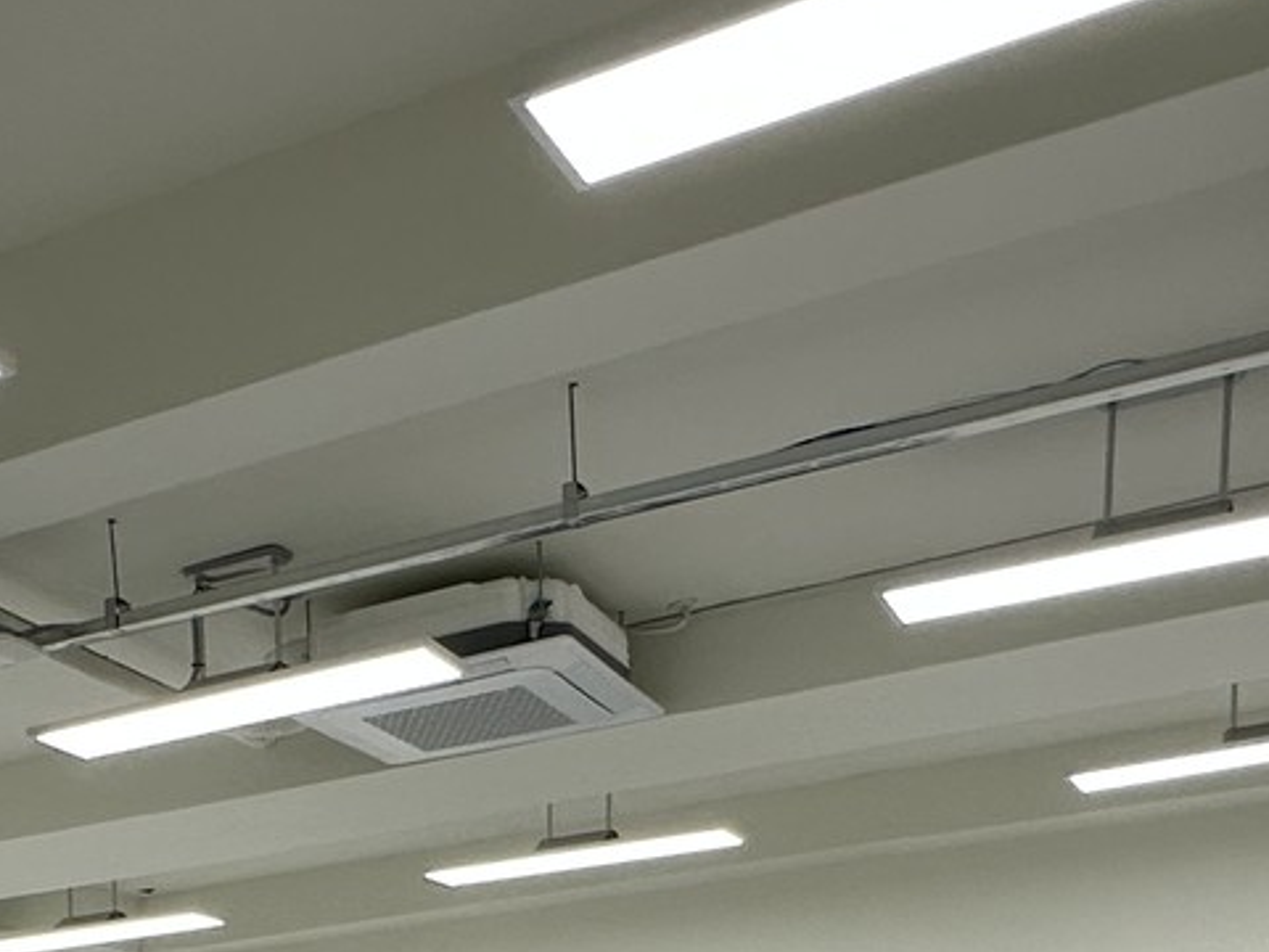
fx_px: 2053
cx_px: 106
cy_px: 1573
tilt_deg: -8.4
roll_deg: +2.9
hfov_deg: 32.5
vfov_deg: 20.6
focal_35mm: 56
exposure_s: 1/120
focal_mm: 2.22
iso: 100
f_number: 2.2
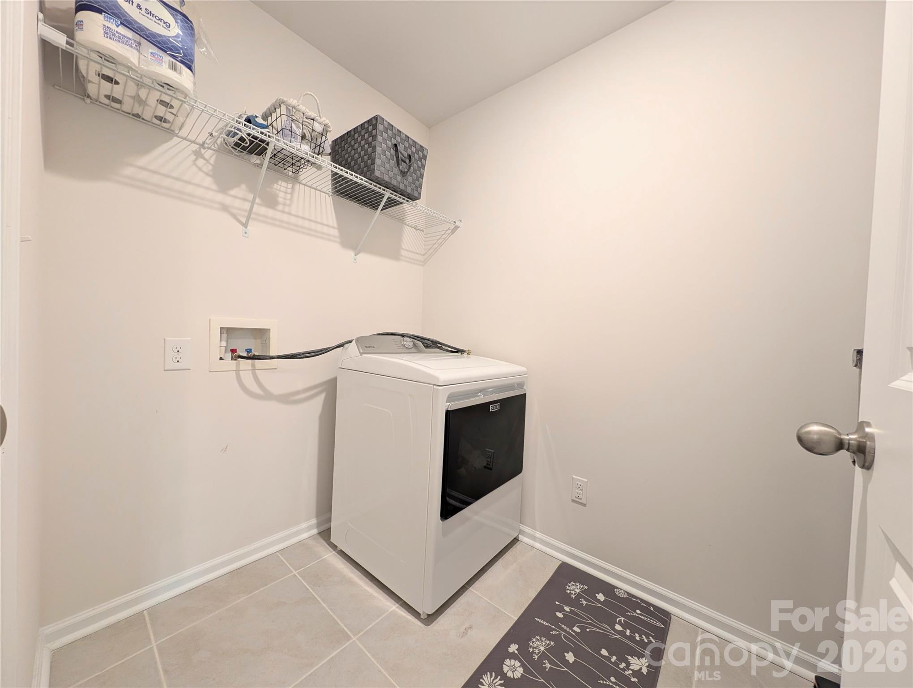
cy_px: 344
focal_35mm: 12
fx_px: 317
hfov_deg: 110.5
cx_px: 456
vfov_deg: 94.6
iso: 141
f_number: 1.95
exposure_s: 1/30
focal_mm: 2.23
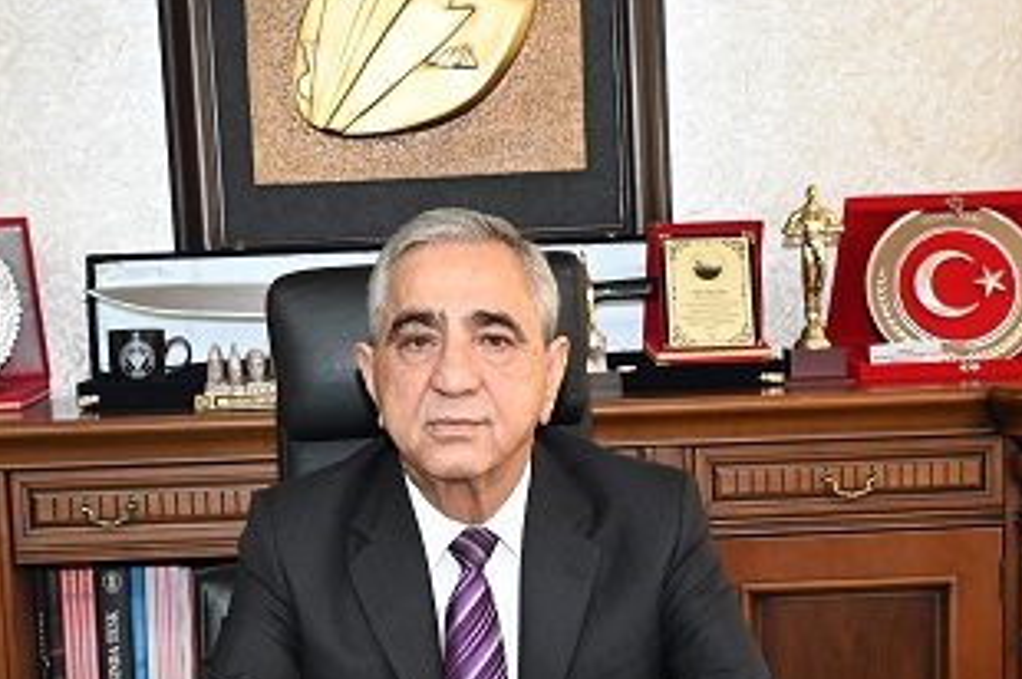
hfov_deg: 25.1
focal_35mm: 81
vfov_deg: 16.6
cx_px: 452
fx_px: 2297
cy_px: 578
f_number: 6.3
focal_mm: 38
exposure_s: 1/125
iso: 3200
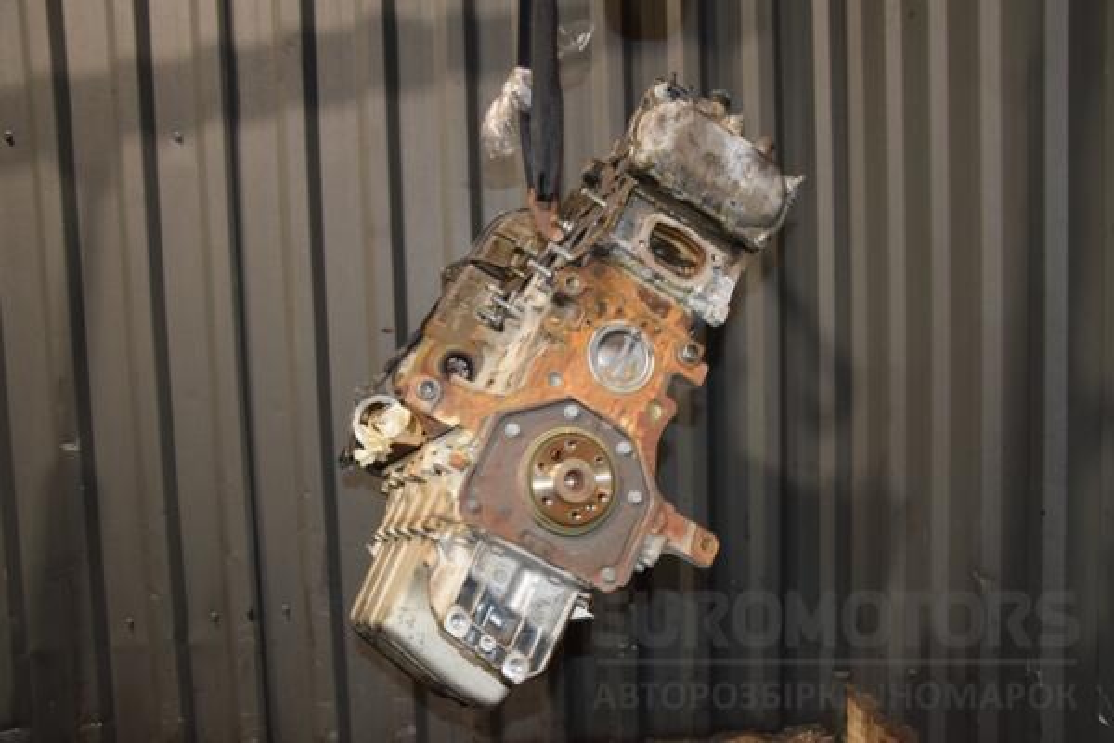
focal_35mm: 32
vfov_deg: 41.7
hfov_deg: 59.5
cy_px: 372
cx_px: 557
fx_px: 975
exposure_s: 1/60
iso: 800
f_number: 5
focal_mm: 21
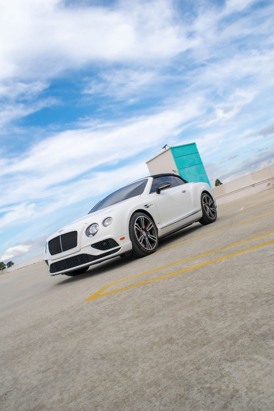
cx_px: 137
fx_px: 342
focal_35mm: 30
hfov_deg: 43.6
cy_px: 206
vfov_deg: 61.9
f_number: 7.1
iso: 400
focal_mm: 20
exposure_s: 1/2000
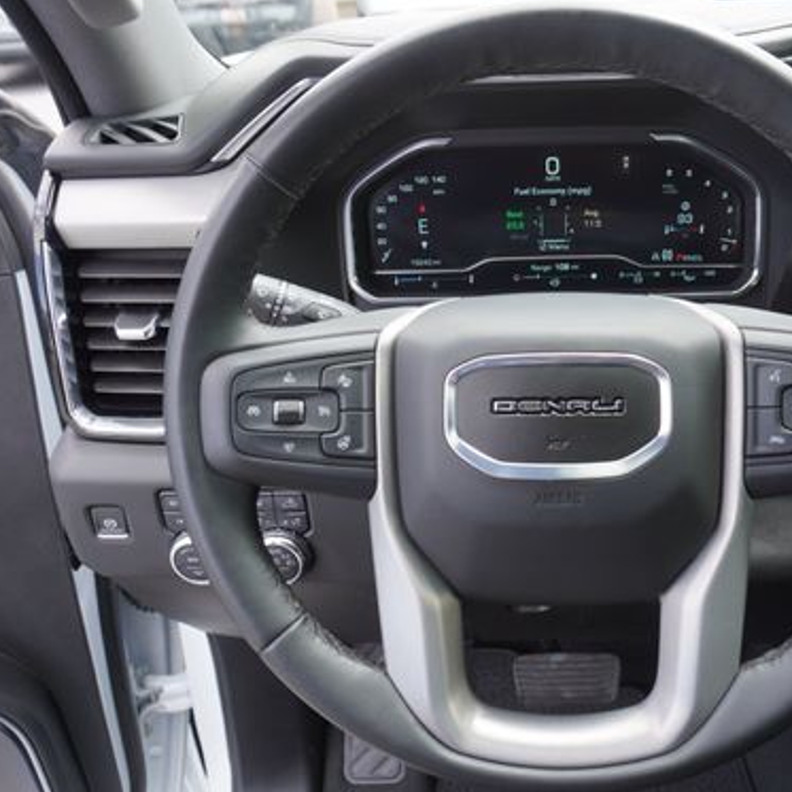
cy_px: 414
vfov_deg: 47.2
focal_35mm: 35
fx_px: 906
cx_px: 527
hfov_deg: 46.5
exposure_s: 1/80
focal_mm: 16
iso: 100
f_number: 4.5
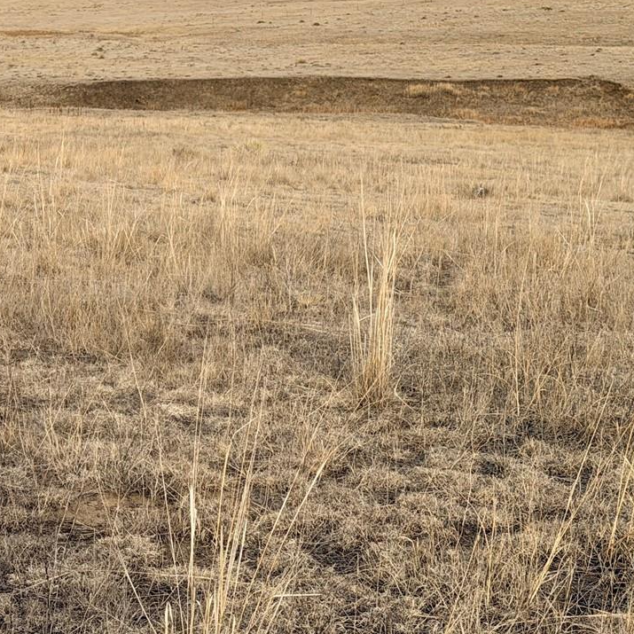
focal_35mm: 95
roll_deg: +0.3
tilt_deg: -8.3
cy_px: 187
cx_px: -24
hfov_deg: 17.8
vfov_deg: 18.2
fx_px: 1969
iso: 64
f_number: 1.78
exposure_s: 1/3891
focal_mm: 6.76
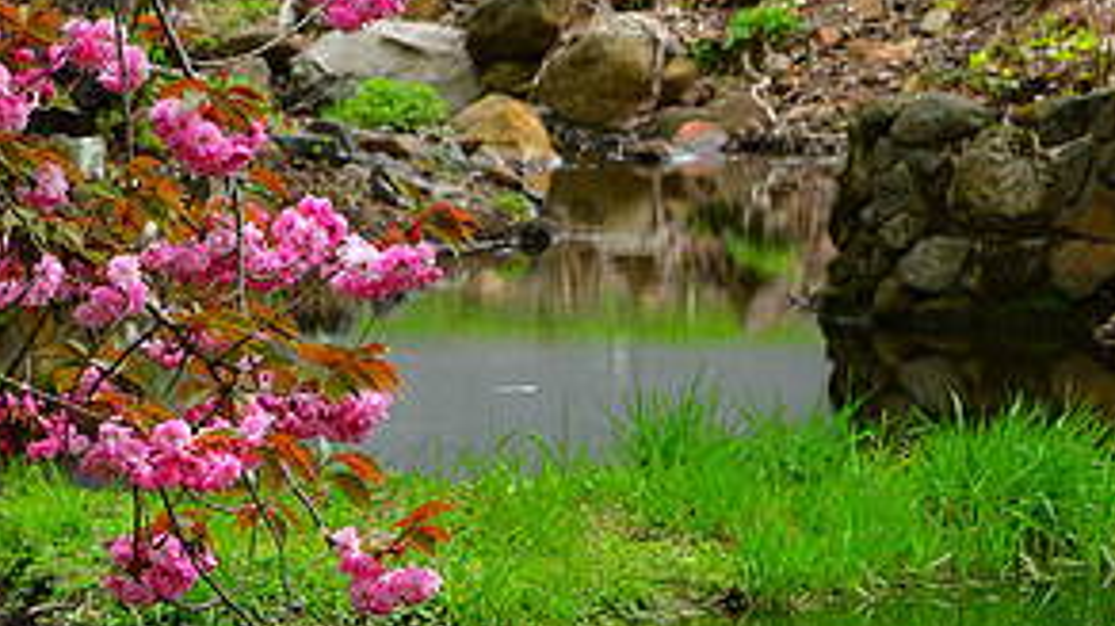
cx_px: 489
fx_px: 17023
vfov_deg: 2.1
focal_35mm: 576
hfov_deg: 3.8
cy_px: 594
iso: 250
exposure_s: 1/100
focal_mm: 185
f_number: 14
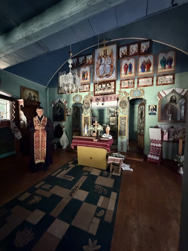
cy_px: 126
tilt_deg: -3.2
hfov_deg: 85.7
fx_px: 101
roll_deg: -1.9
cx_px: 94
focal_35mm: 14
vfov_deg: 102.1
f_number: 2.2
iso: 2000
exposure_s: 1/30
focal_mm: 2.22
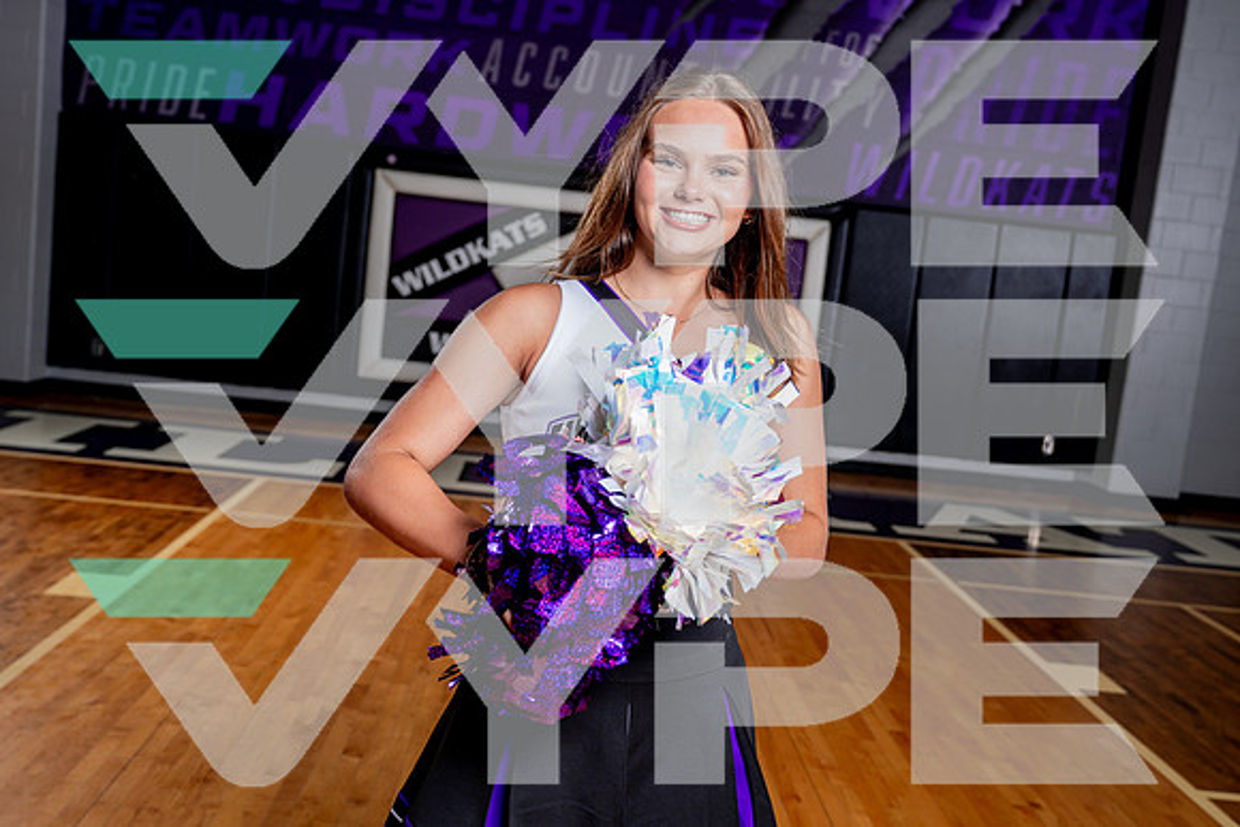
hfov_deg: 52.3
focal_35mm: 37
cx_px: 620
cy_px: 414
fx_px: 1262
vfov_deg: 36.3
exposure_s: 1/250
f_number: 4
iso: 100
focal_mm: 34
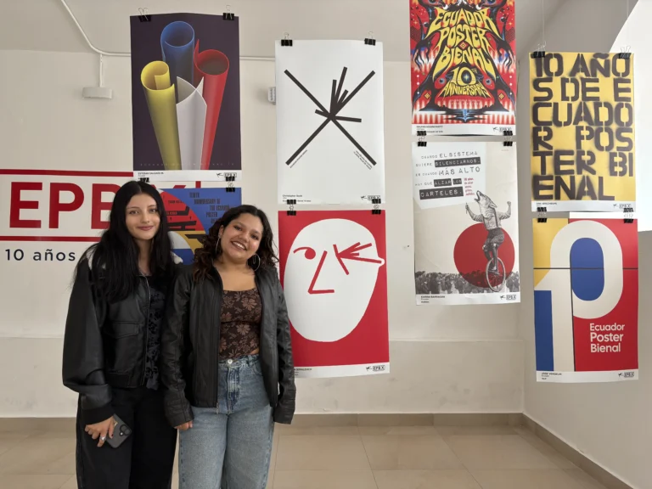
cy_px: 244
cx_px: 326
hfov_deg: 67.3
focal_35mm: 26
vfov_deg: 53.1
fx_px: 490
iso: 64
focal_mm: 6
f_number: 1.6
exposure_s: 1/121
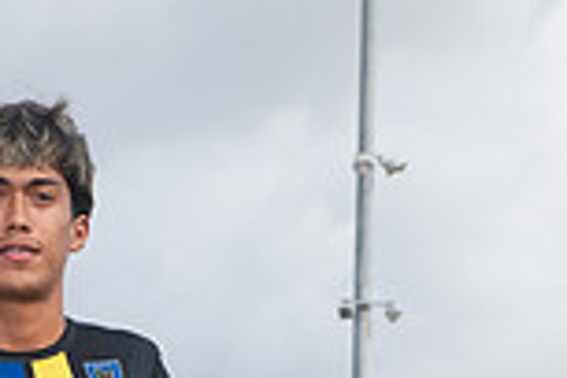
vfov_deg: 9.0
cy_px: 815
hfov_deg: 14.5
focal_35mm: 141
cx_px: 111
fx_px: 2221
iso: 100
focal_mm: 48
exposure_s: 1/400
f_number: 7.1
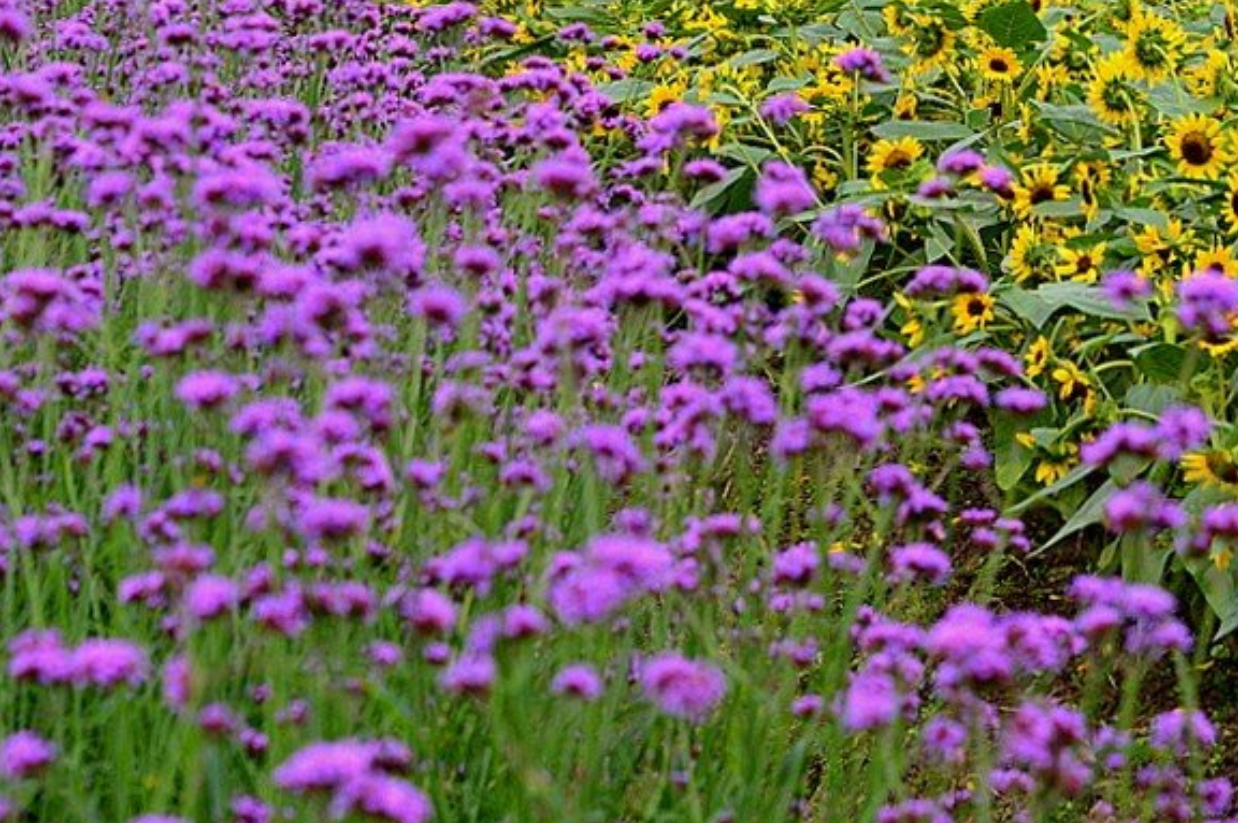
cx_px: 993
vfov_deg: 9.1
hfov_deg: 13.6
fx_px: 5154
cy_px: 249
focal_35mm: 150
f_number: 8
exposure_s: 1/60
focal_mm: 90
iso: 200
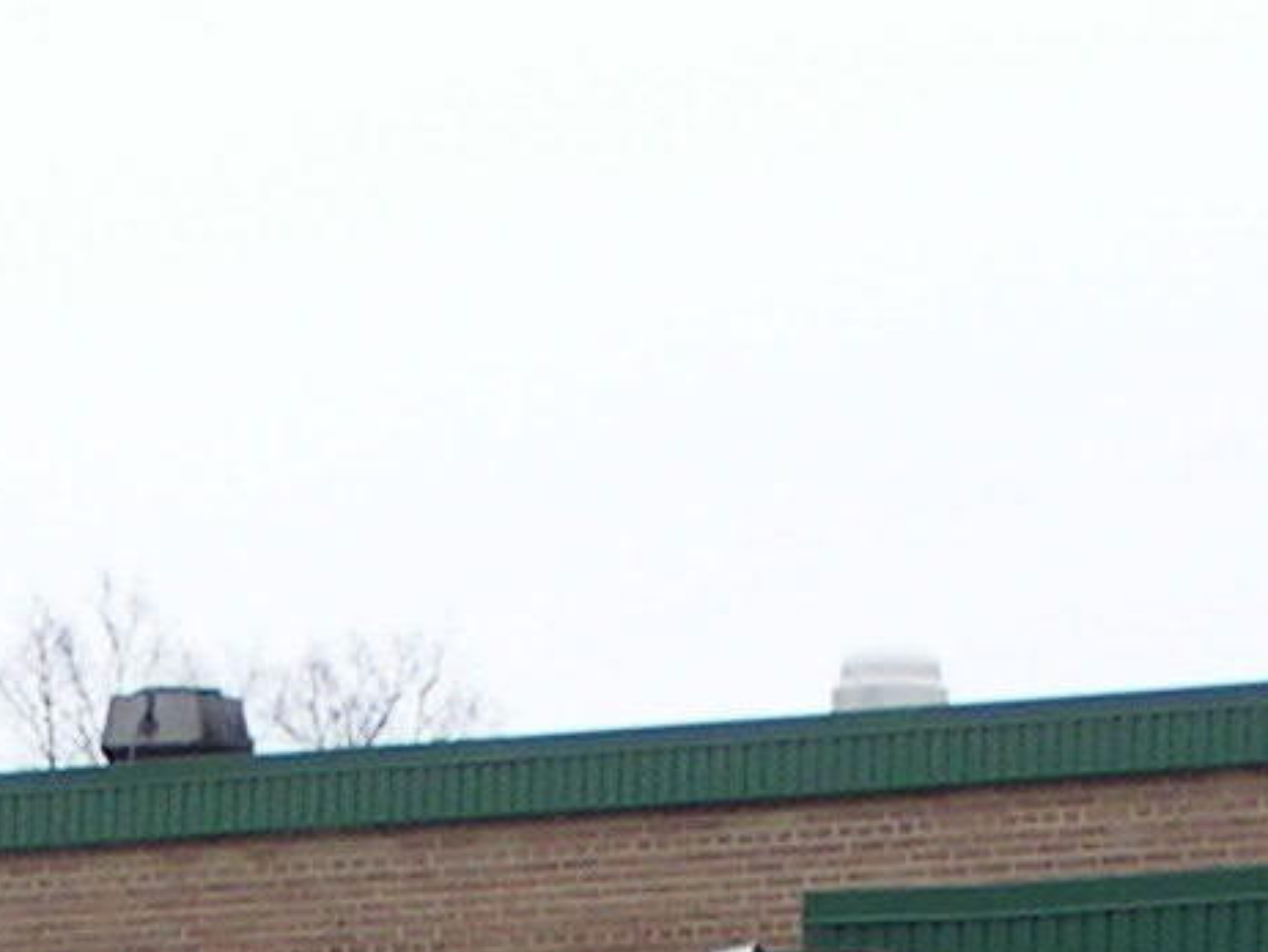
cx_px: 203
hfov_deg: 7.1
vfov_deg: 5.2
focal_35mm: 279
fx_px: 10225
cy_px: 2063
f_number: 3.7
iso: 50
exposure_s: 1/146
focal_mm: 9.9
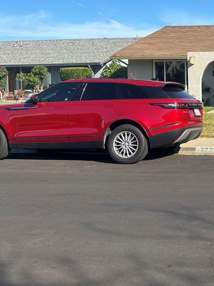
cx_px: 276
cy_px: 96
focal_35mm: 52
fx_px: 429
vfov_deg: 36.5
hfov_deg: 24.5
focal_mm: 6.86
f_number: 1.78
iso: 80
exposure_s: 1/3247
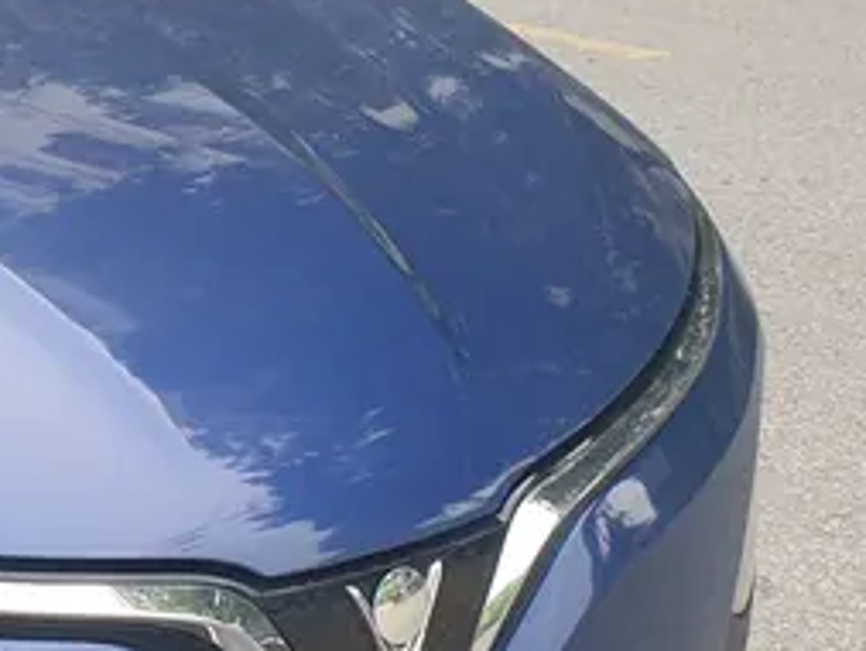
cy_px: 401
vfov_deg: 14.0
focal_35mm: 106
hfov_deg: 16.6
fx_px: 2653
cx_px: -488
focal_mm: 4.3
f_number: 2.4
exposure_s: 1/50
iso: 50
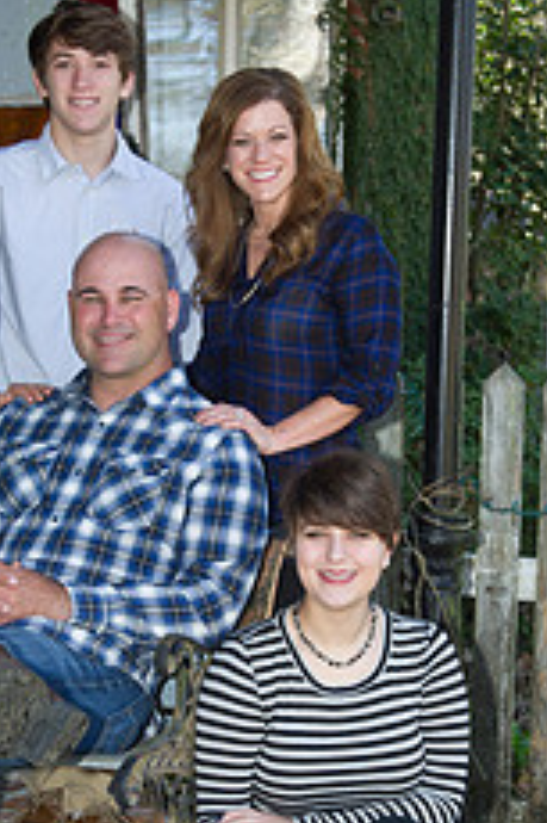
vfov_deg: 23.0
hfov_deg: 15.5
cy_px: 562
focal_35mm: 88
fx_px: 2009
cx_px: 216
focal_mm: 45
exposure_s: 1/125
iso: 400
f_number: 6.3
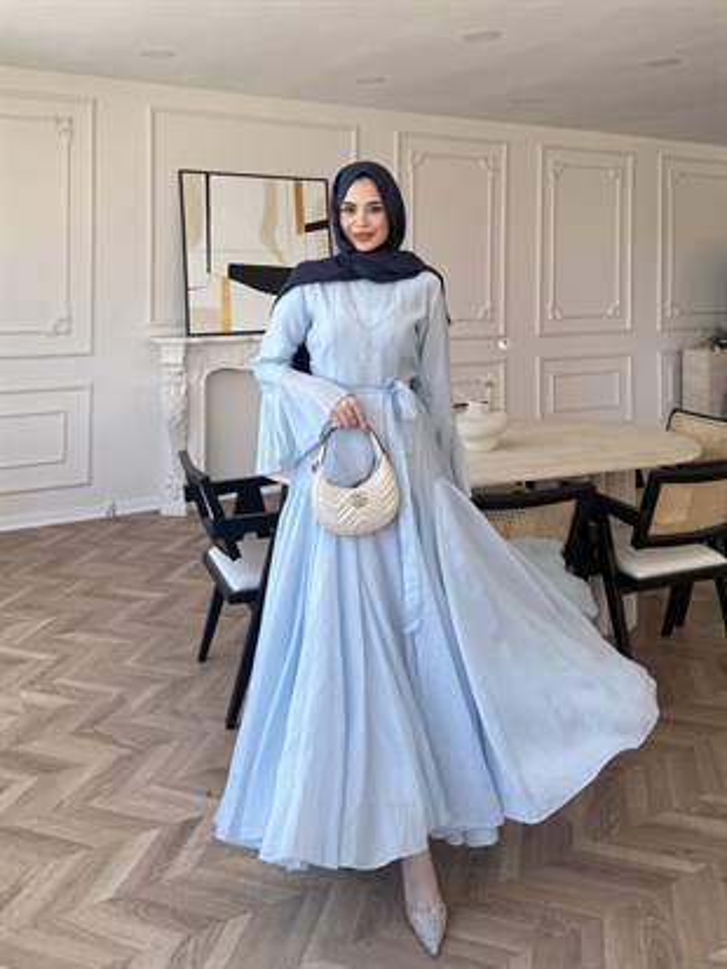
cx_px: 364
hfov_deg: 56.8
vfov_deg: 71.6
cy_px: 484
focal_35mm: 24
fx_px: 672
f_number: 1.78
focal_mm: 6.76
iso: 64
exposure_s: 1/260
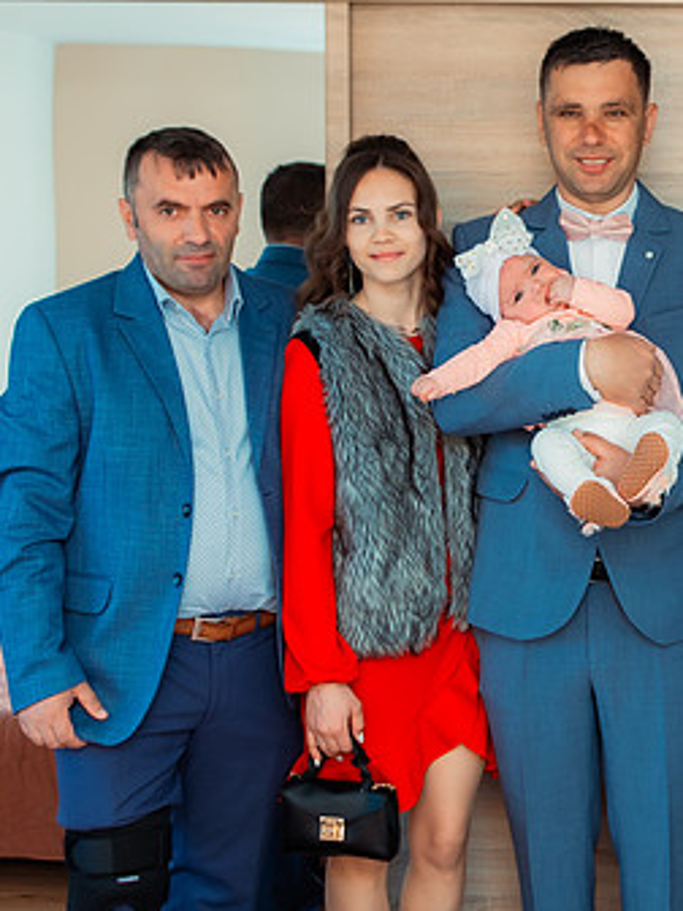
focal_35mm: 61
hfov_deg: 23.2
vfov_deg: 31.5
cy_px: 333
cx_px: 664
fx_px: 1605
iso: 640
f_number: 3.2
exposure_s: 1/250
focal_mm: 31
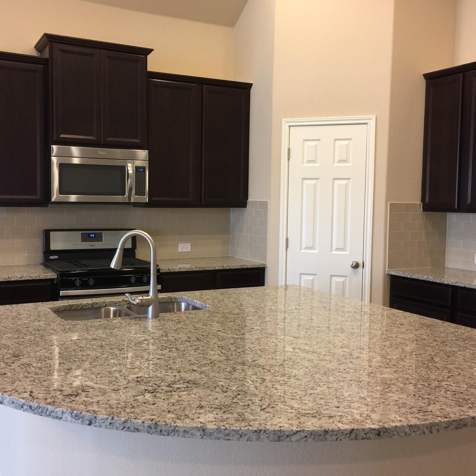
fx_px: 545
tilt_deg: -3.7
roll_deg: -1.5
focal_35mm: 35
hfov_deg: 47.1
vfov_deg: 47.2
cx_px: 209
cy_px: 234
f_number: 2.2
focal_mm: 4.15
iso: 50
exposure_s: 1/15
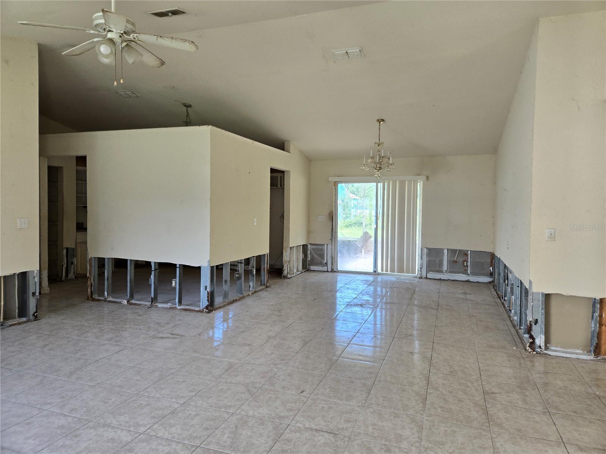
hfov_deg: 73.9
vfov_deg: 58.9
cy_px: 227
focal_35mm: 23
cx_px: 303
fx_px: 403
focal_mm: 5.4
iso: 100
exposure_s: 1/180
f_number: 1.8
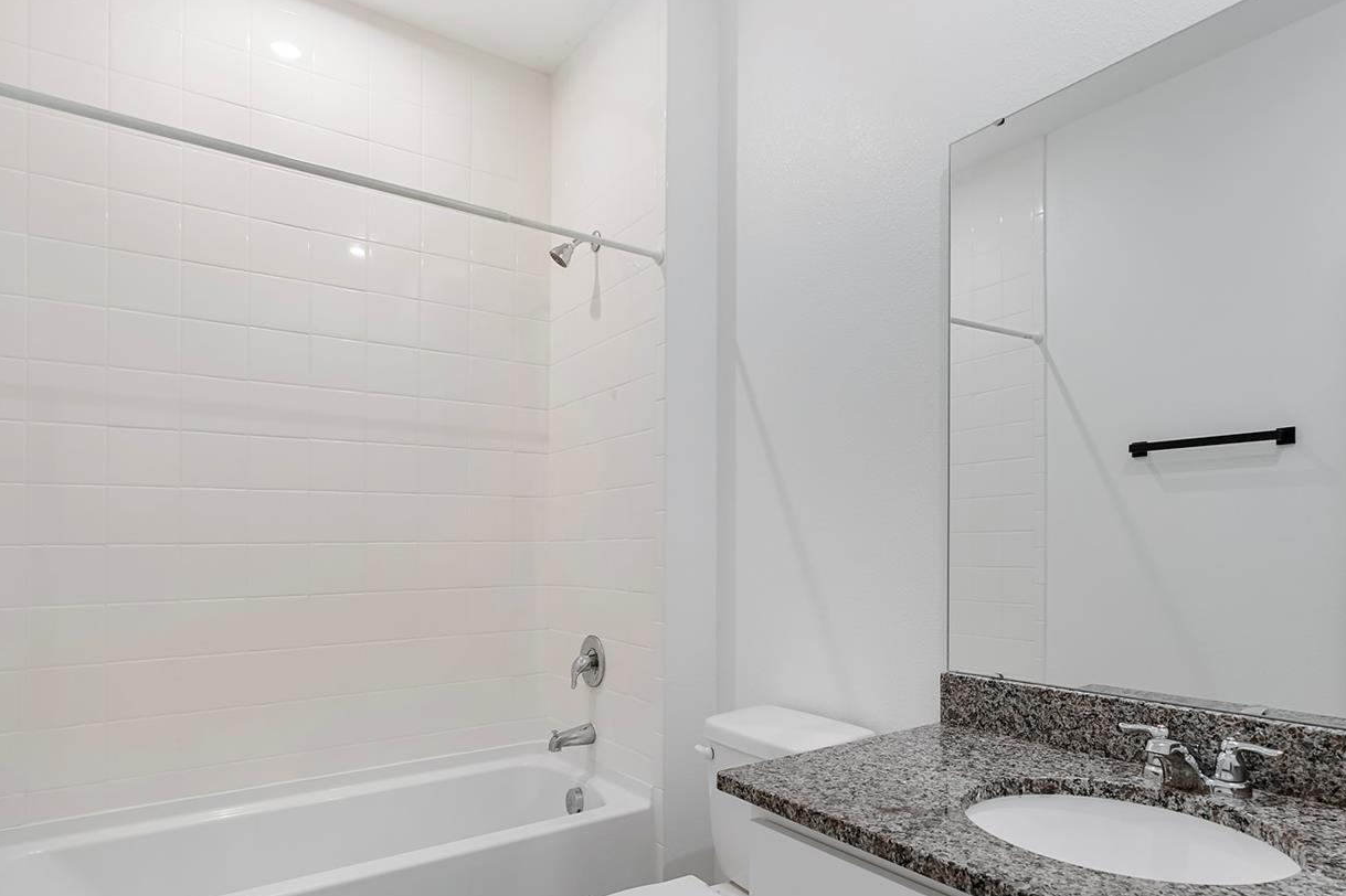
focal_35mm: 21
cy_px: 530
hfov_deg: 80.7
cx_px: 774
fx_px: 785
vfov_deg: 59.1
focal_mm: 16
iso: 100
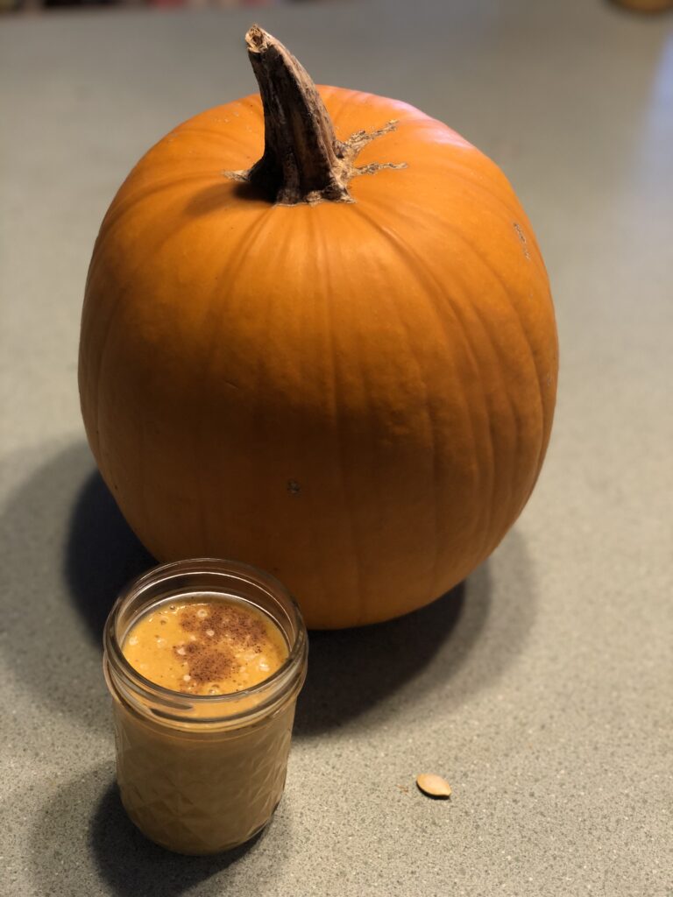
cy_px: 448
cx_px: 336
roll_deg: -4.5
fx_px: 1348
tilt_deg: -39.8
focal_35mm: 52
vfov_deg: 36.8
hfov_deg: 28.0
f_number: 2.4
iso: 80
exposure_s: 1/40
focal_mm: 6
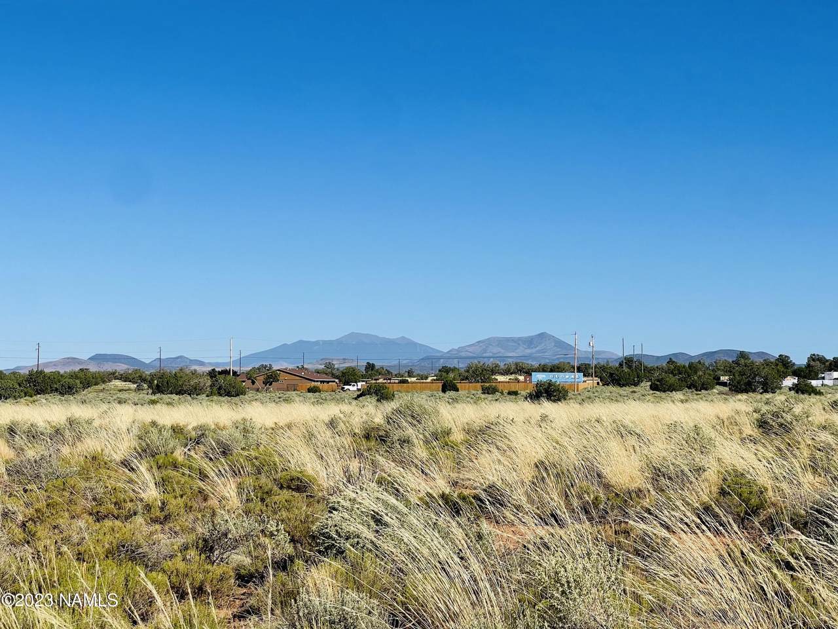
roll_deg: +0.7
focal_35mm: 64
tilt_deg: +2.0
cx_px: 419
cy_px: 314
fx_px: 1549
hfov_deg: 30.3
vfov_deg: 22.9
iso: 20
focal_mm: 7.5
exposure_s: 1/2096
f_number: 2.2
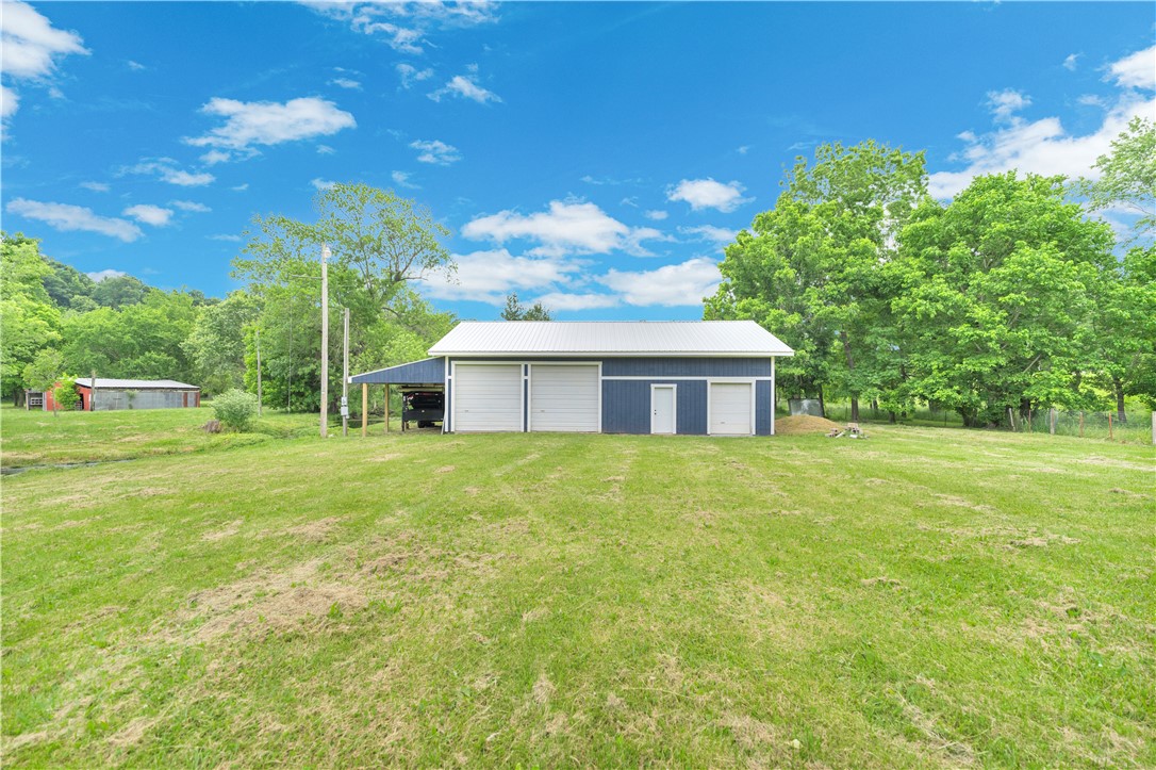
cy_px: 385
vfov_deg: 81.2
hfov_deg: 104.3
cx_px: 578
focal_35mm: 14
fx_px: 449
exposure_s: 1/800
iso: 250
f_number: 2.8
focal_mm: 14
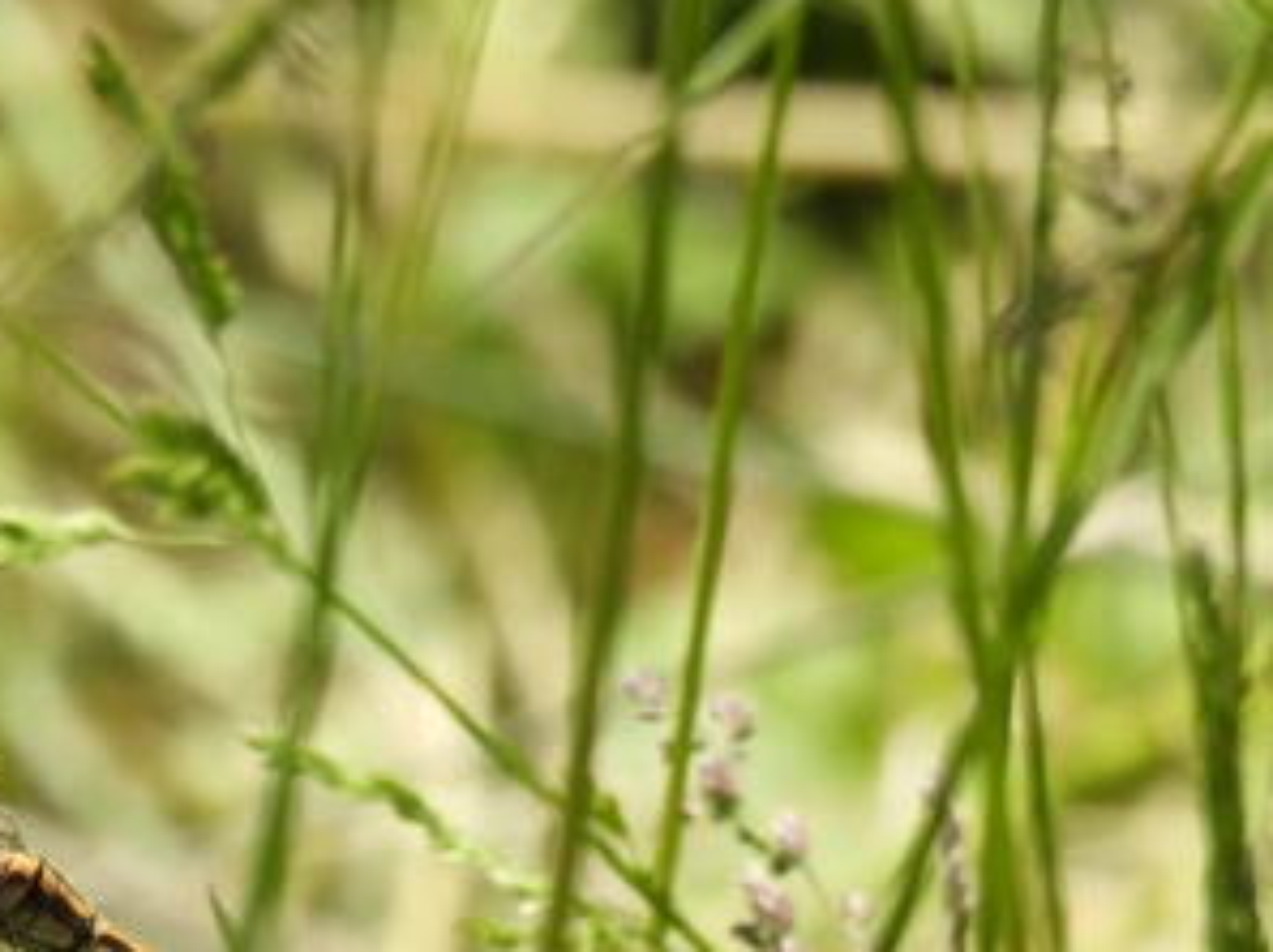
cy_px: 849
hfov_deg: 1.2
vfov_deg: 0.9
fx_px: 63397
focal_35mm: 1726
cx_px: 39
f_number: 6.3
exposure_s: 1/320
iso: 100
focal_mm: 143
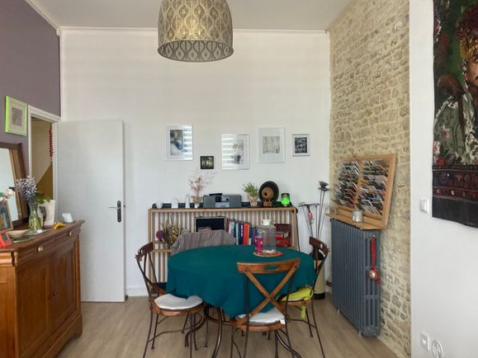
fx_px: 400
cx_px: 239
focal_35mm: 29
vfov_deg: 48.2
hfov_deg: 61.7
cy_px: 175
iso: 160
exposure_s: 1/60
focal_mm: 3.99
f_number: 1.8
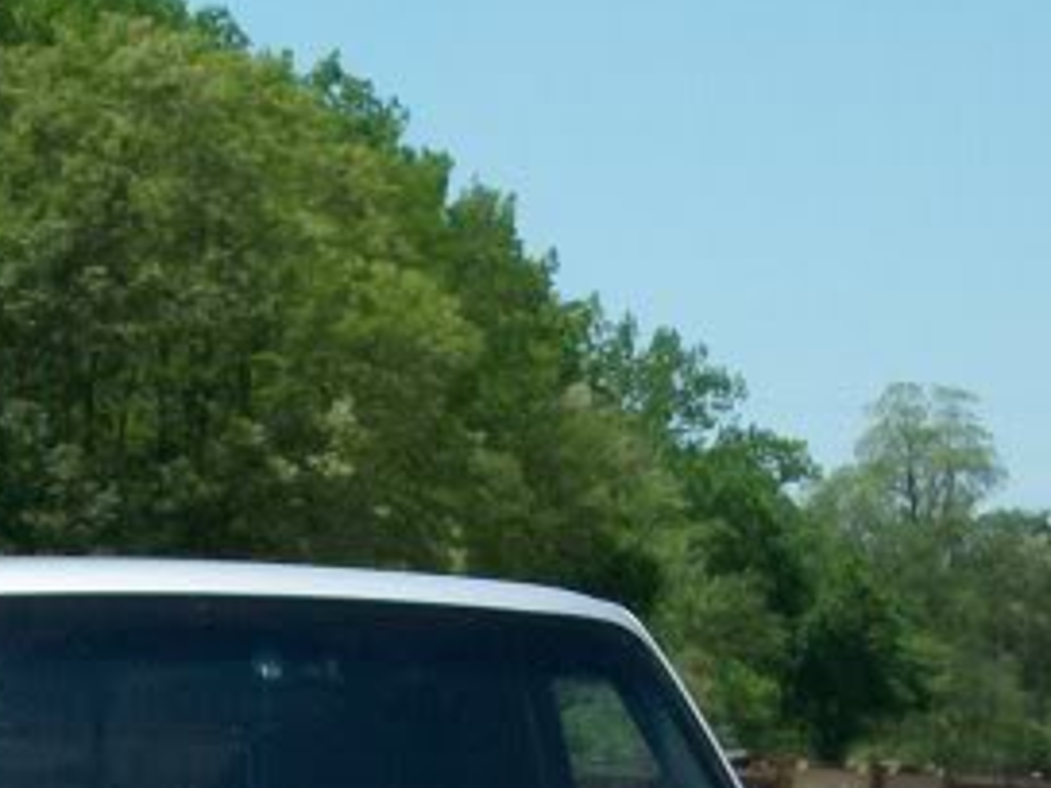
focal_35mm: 264
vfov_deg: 5.6
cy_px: 1031
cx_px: 189
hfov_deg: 7.5
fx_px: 8015
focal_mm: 11.6
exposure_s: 1/320
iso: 64
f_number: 6.7
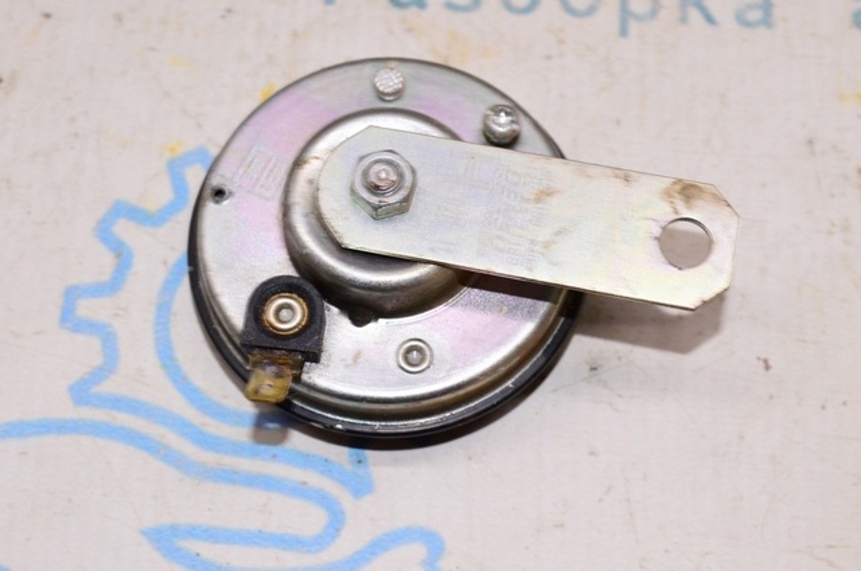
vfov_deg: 21.5
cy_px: 286
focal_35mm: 63
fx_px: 1505
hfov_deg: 31.9
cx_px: 430
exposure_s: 1/125
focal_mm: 42
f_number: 8
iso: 1600
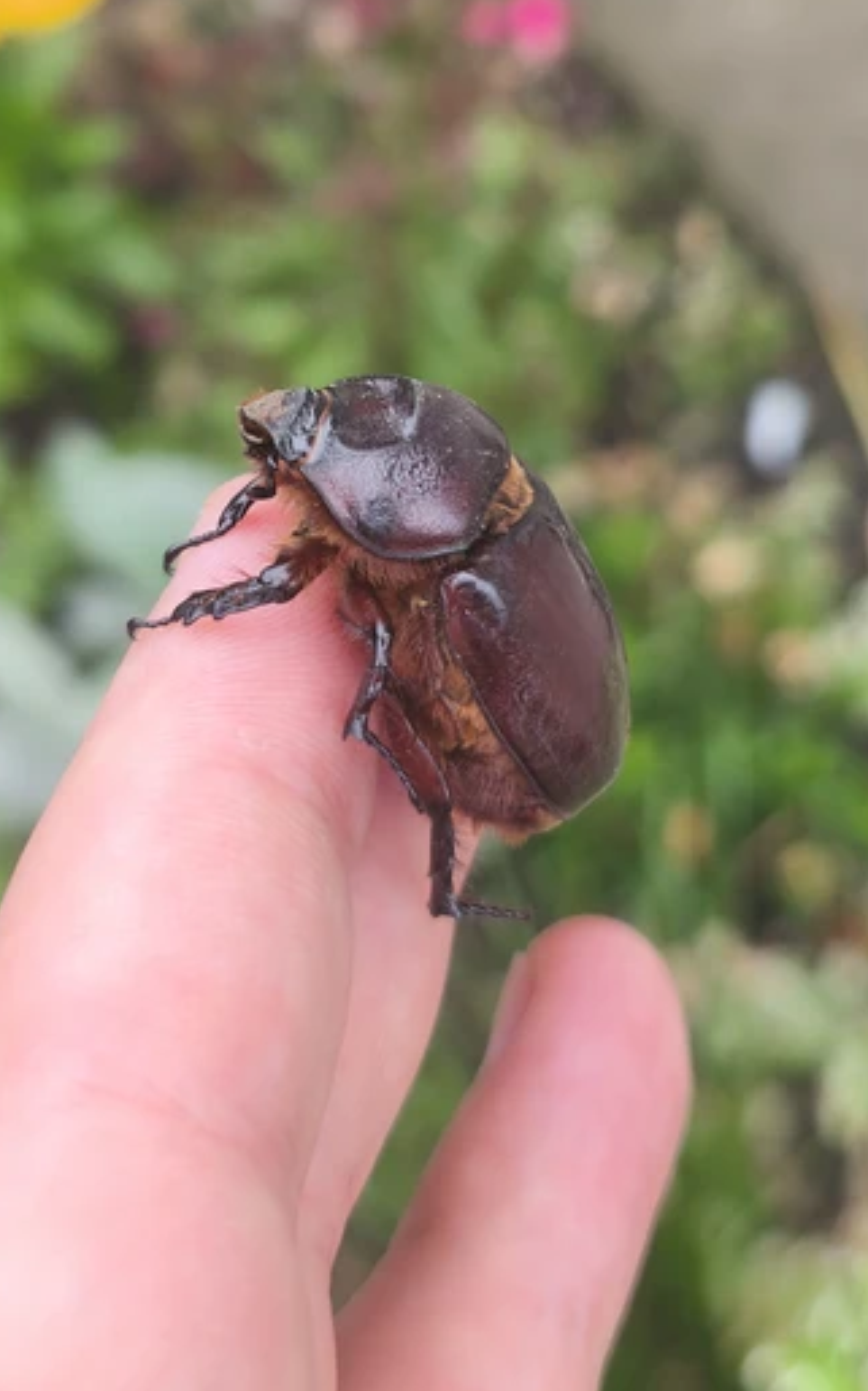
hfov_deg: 19.7
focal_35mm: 66
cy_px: 720
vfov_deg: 31.1
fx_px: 2499
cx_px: 462
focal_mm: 5.35
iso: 80
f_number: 1.7
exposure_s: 1/144
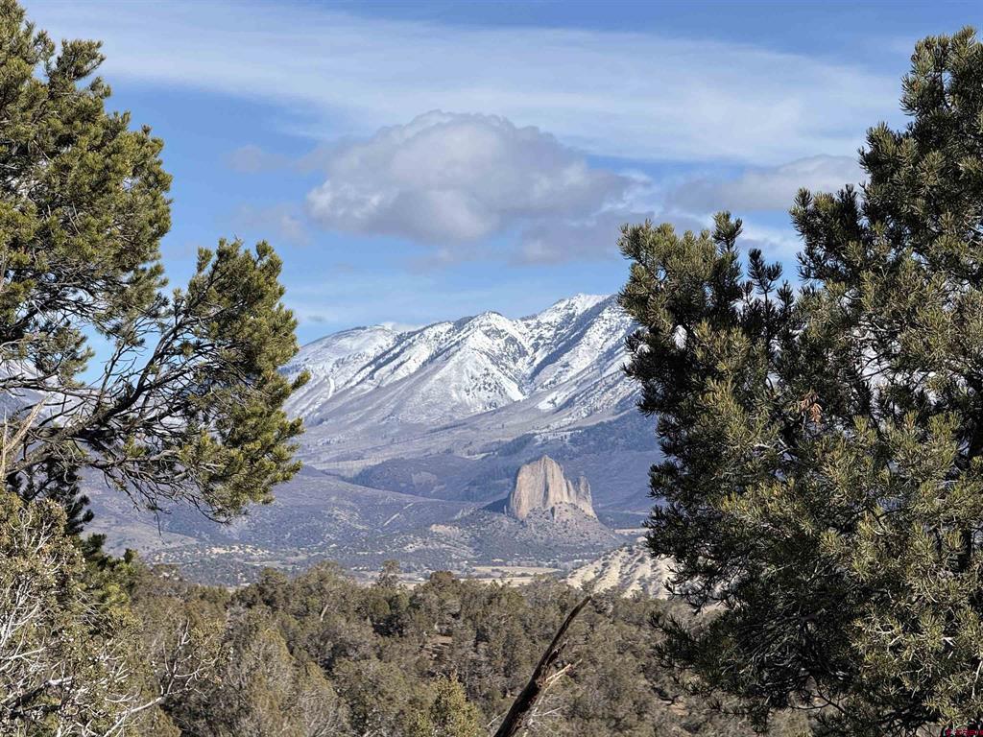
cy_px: 368
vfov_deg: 12.3
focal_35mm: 120
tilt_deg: +3.6
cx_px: 492
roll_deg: +0.4
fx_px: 3408
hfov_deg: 16.4
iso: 50
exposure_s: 1/1969
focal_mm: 15.66
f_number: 2.8
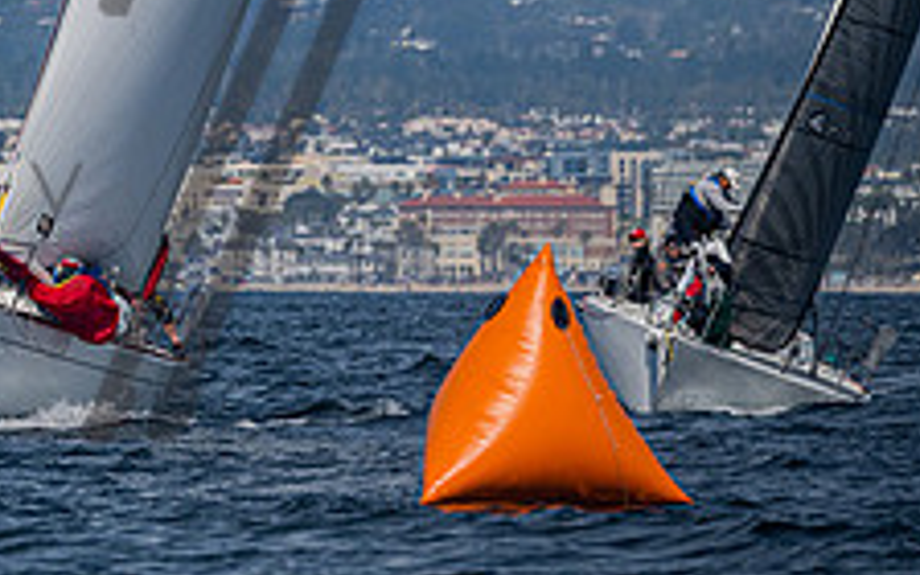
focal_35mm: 765
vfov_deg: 1.7
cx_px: -99
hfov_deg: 2.7
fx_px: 19181
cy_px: -125
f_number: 6.3
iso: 320
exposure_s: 1/5000
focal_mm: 290
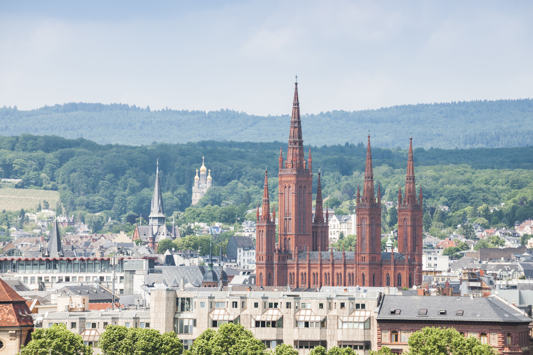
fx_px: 2961
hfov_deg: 10.3
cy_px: 178
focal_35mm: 200
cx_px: 266
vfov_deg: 6.9
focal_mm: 200
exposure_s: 1/500
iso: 640
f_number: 9
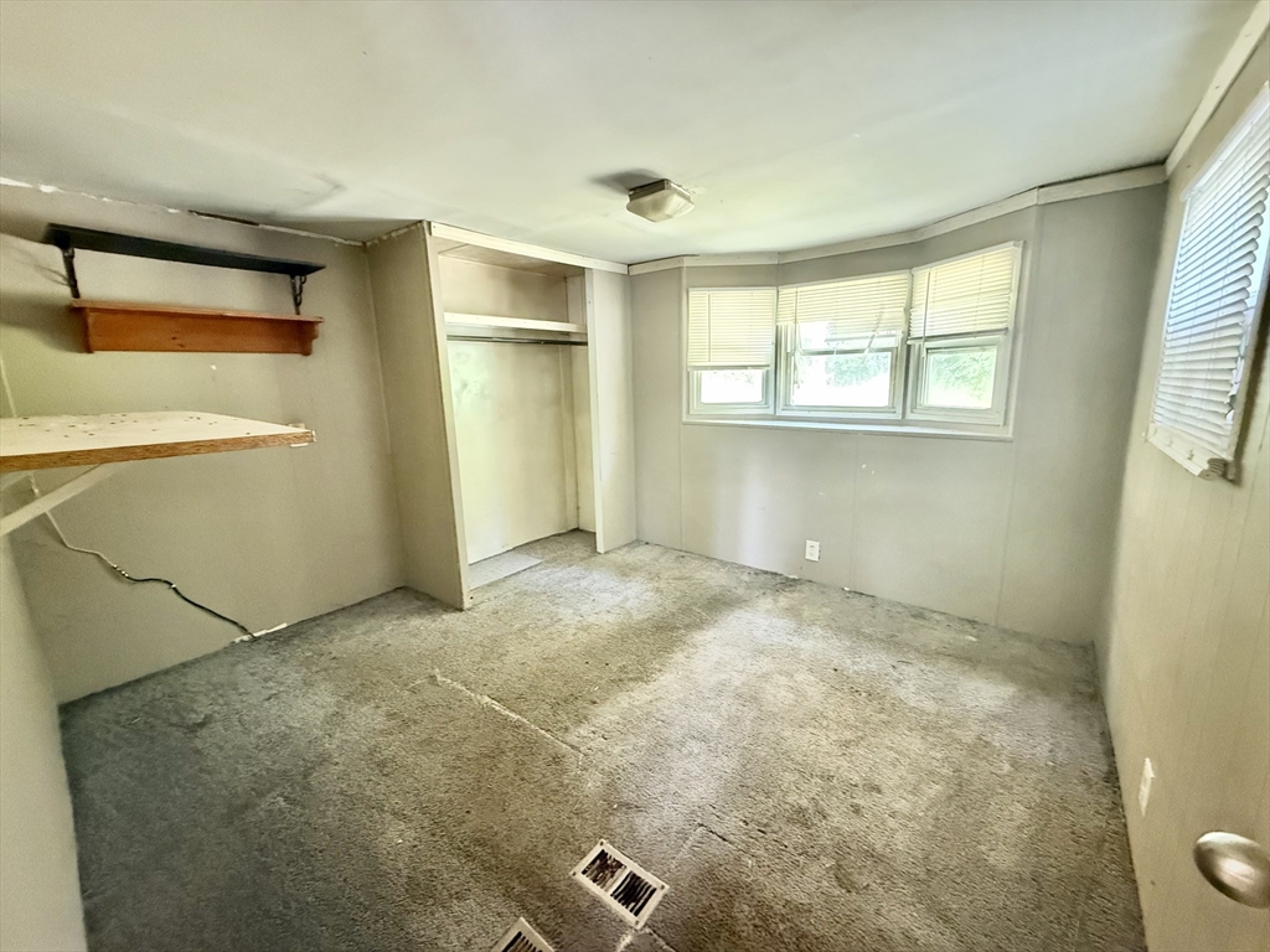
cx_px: 635
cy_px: 476
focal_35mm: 14
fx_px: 514
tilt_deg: -11.0
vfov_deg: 85.7
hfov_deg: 102.1
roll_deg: +1.4
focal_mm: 2.22
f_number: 2.2
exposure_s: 1/42
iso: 1600
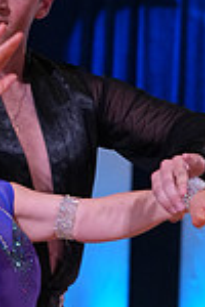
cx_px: -60
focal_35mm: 271
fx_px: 2315
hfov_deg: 5.0
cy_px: 424
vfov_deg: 7.5
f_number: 5.6
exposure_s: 1/250
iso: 2500
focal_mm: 70
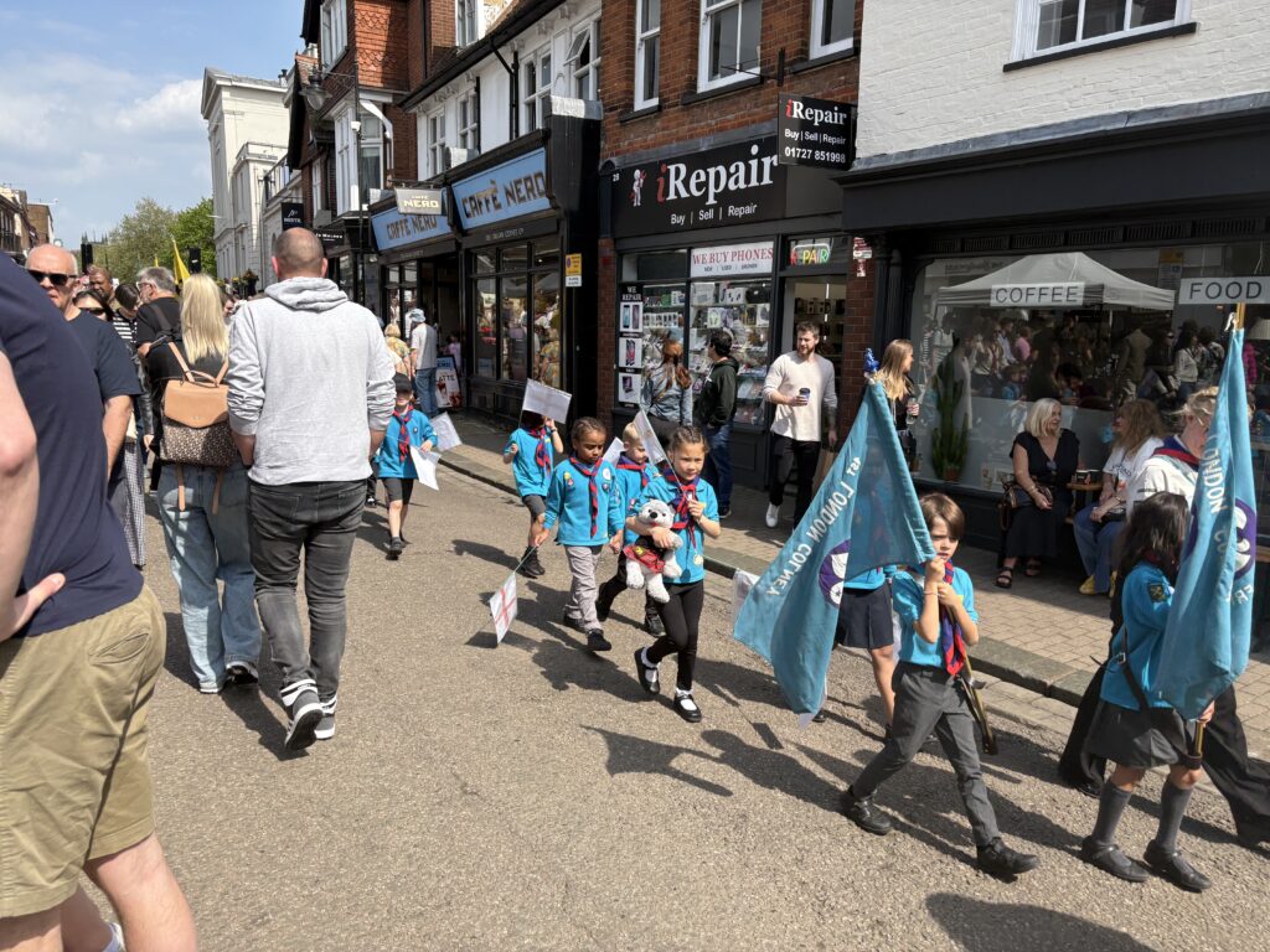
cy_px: 476
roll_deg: -0.8
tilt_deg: -8.7
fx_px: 954
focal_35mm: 26
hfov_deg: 67.3
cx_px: 635
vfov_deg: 53.1
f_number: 1.6
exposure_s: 1/2208
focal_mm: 5.96
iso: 50
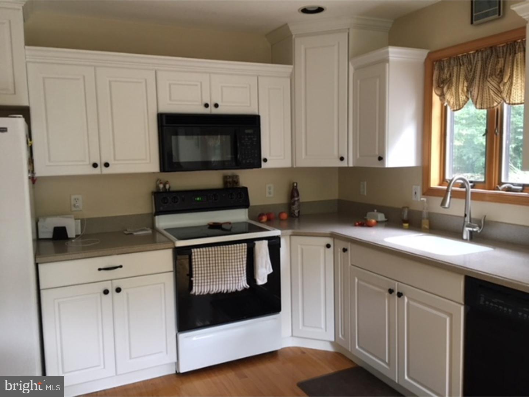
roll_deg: +0.8
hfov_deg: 61.7
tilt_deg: -6.4
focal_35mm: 29
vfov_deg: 48.2
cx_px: 264
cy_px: 198
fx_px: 443
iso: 125
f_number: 2.2
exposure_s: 1/30
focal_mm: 4.15
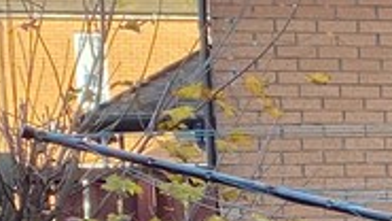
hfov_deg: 12.0
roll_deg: +2.0
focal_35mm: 157
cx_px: 814
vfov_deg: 7.6
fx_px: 1632
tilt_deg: -2.4
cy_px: 321
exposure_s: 1/437
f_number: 1.8
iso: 32
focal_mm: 4.25
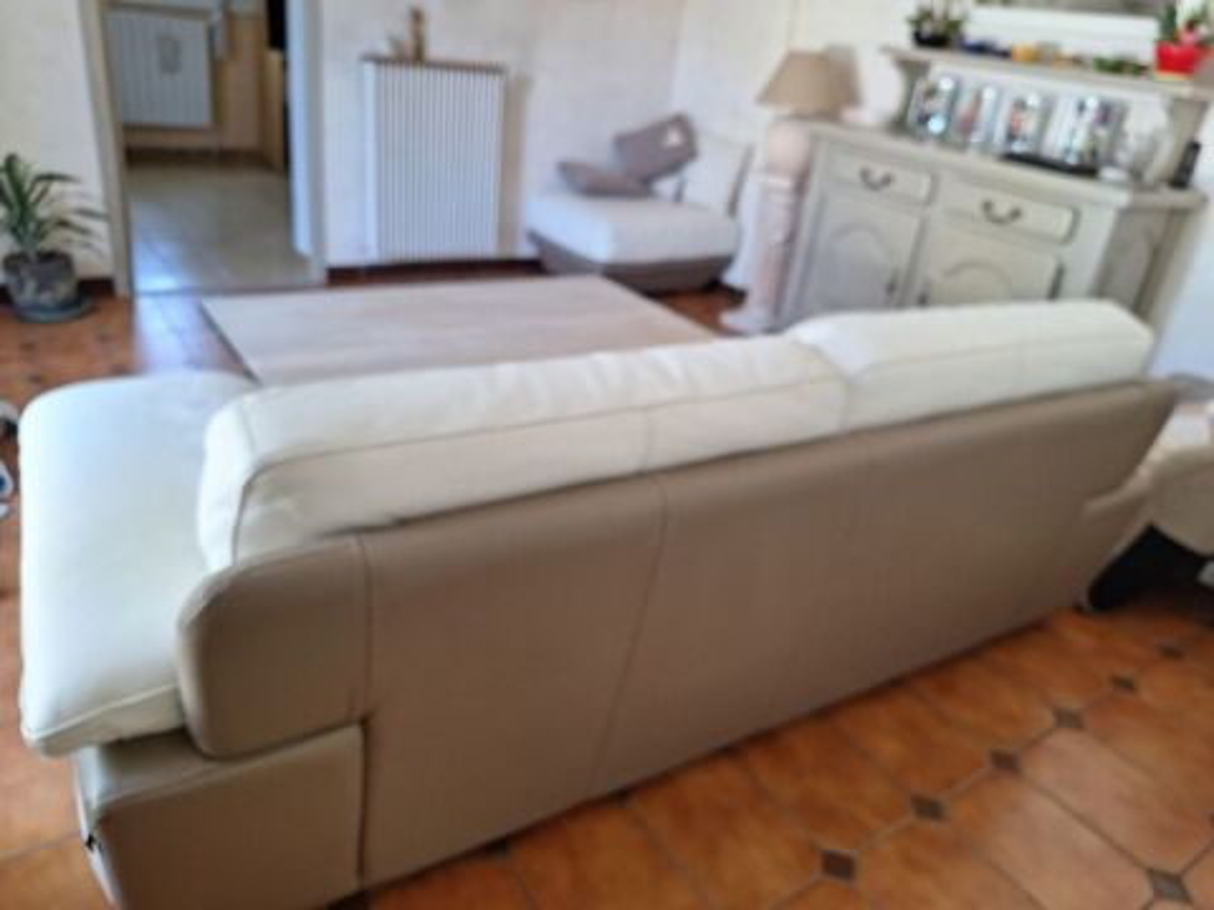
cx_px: 607
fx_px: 807
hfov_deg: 73.9
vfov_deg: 58.9
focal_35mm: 23
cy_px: 455
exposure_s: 1/40
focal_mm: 5.54
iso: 125
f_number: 1.8
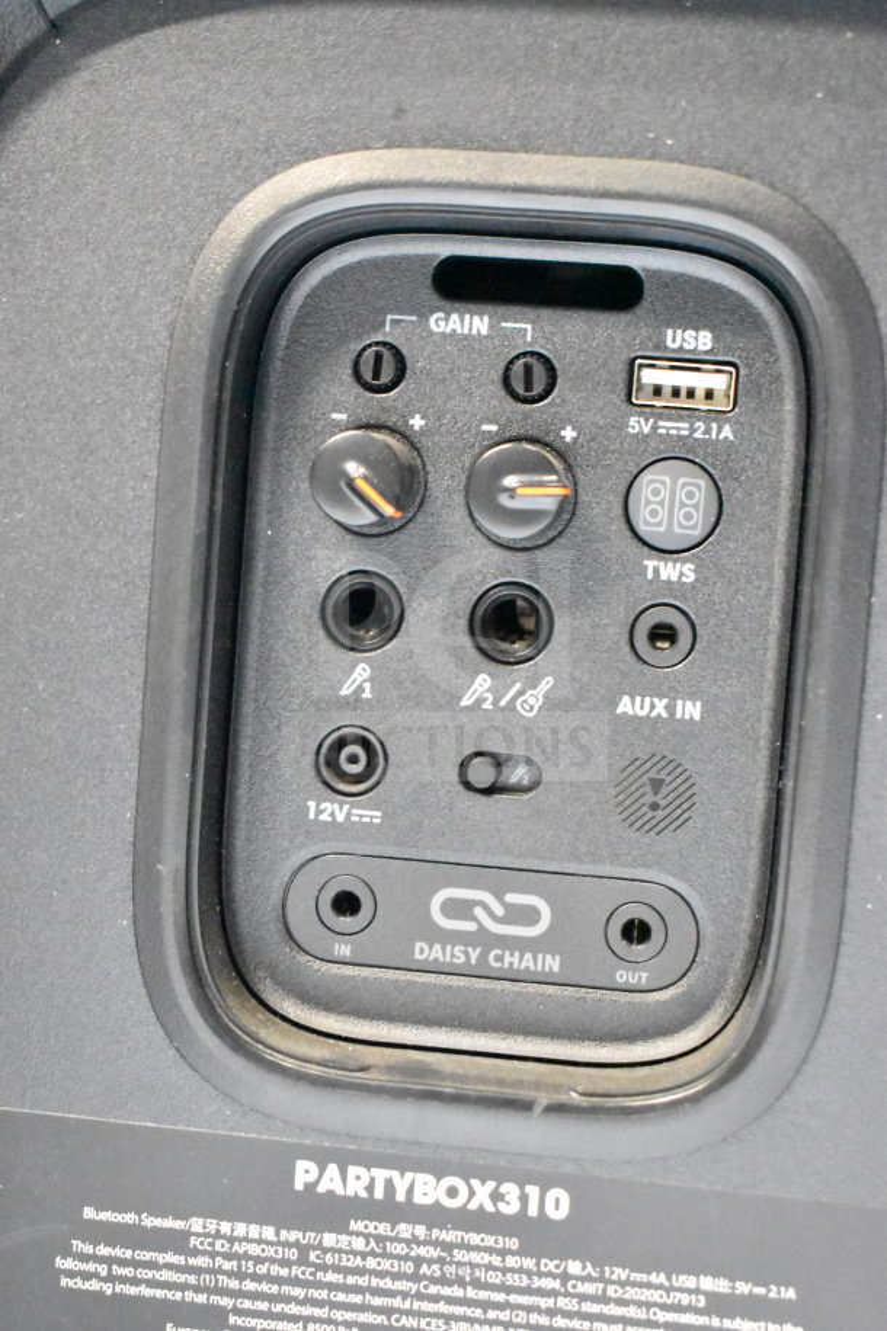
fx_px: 2217
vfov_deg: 33.4
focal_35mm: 60
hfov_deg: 22.6
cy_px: 666
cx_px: 444
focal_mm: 40
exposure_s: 1/60
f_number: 4.8
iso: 22800
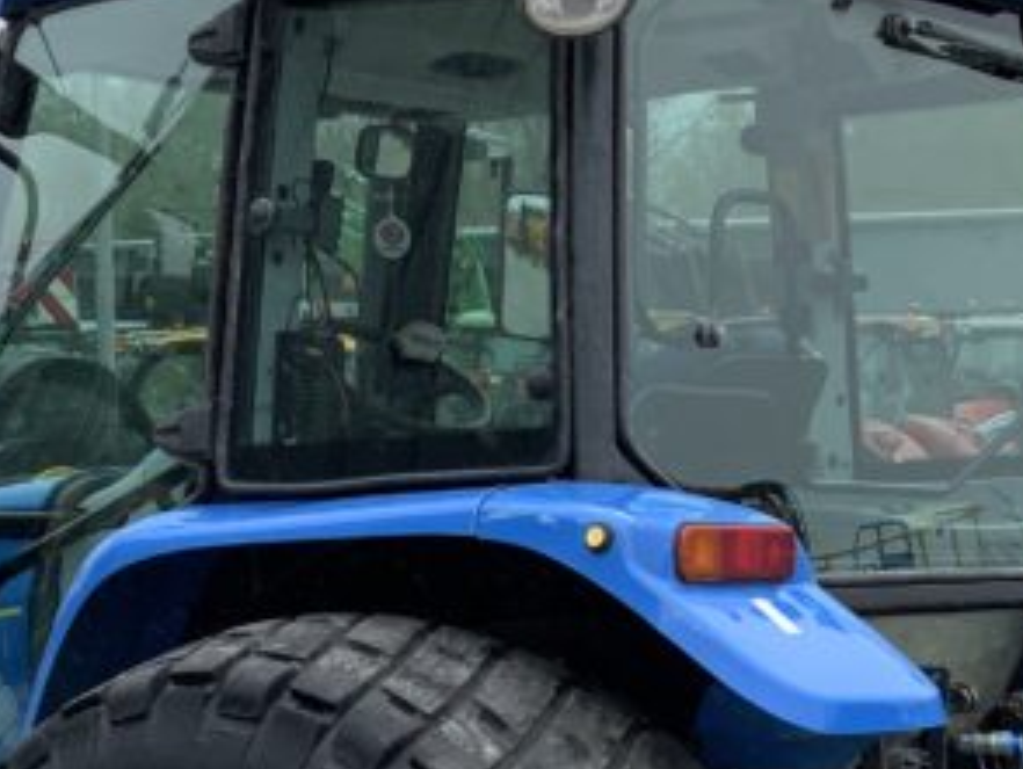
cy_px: 741
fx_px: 2987
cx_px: 630
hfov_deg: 19.4
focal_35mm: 101
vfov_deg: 14.5
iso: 16
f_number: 1.8
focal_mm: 3
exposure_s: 1/781
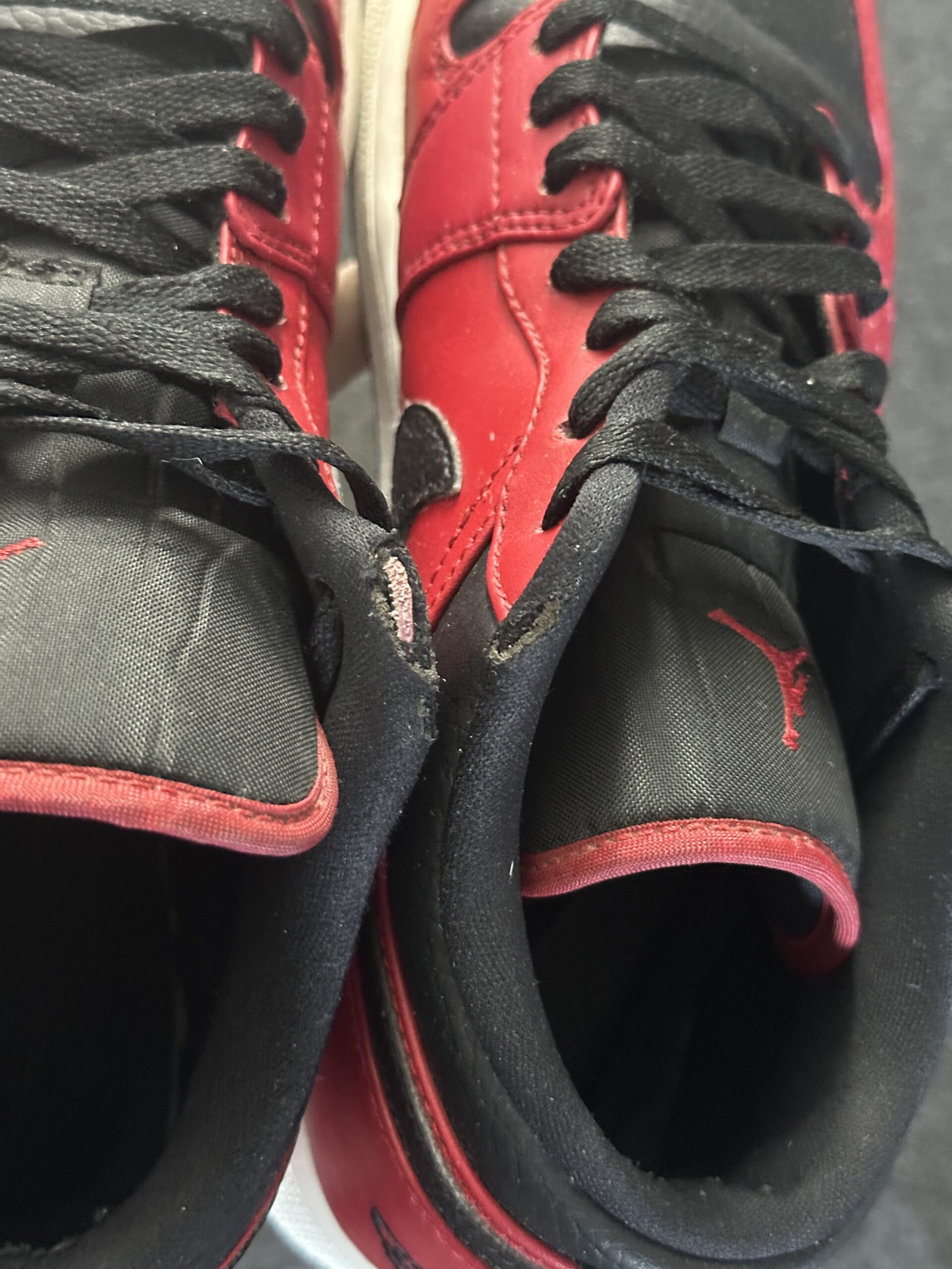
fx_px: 1760
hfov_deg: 30.3
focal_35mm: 48
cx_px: 476
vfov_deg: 39.7
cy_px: 634
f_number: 1.78
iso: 640
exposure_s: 1/20
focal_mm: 6.86
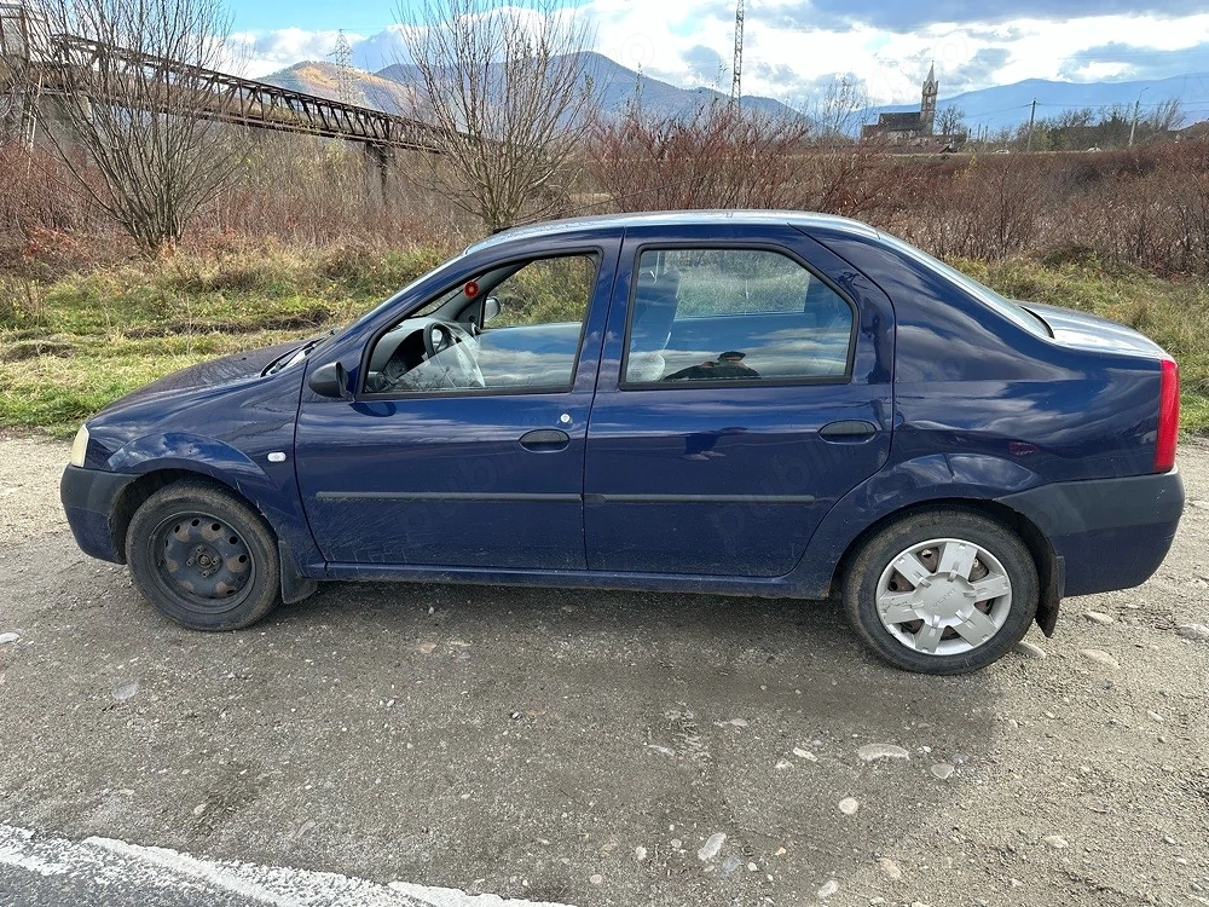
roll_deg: +0.4
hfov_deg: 71.6
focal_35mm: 24
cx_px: 604
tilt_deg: -18.5
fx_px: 838
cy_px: 454
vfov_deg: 56.8
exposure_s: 1/594
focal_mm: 6.86
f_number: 1.78
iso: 80
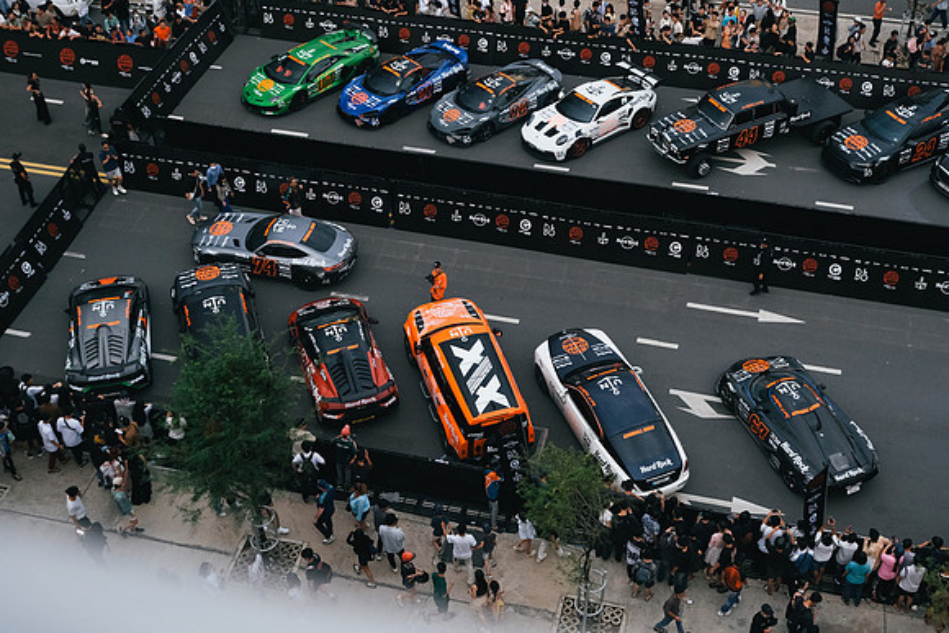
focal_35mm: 48
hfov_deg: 41.1
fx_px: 1266
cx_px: 474
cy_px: 316
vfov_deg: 28.1
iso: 1600
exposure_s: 1/250
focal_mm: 32.1
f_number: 3.2
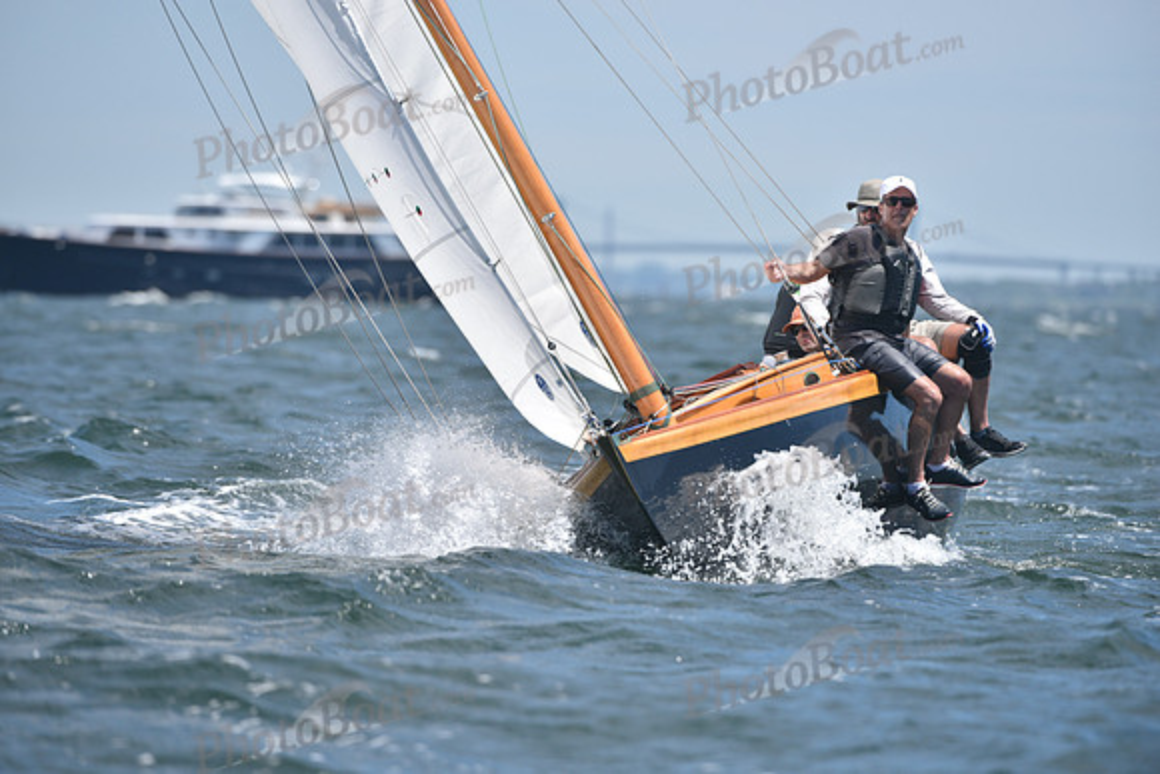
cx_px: 580
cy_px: 387
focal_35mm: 400
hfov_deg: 5.2
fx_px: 12891
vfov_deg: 3.4
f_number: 5.6
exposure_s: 1/1250
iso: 250
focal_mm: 400
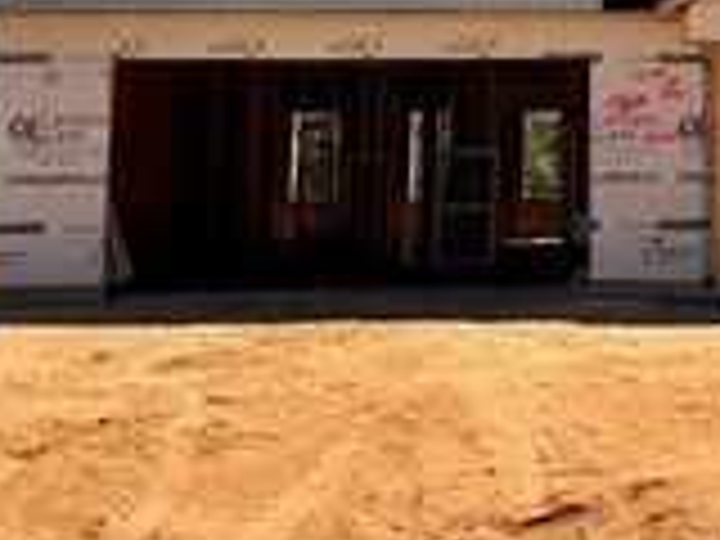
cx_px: 576
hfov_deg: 25.5
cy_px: -34
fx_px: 1560
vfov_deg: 19.0
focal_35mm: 75
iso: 80
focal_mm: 6.76
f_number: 1.78
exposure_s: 1/8130
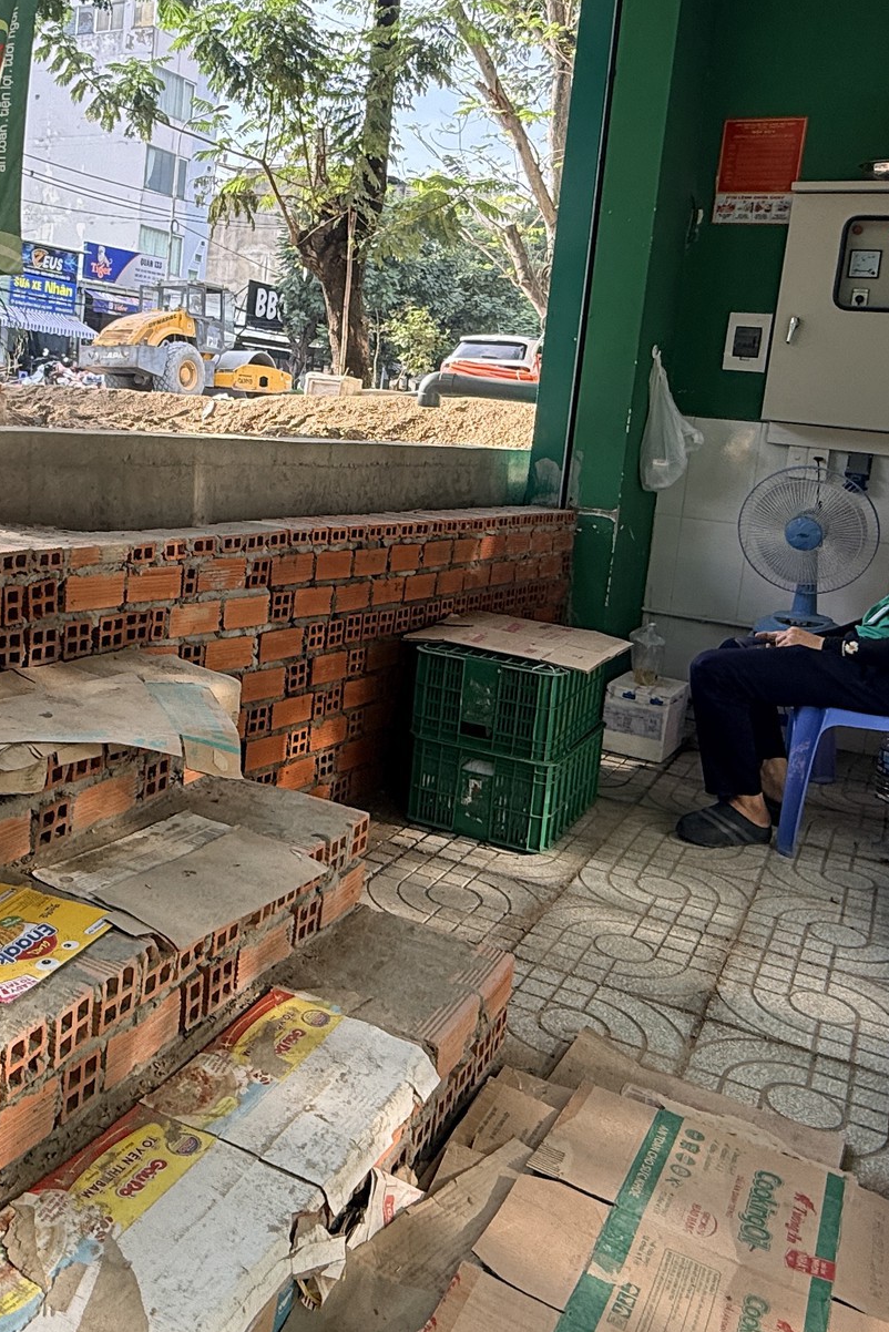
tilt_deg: -4.0
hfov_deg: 41.6
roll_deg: -5.3
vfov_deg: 59.6
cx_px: 276
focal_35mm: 31
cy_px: 509
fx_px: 1148
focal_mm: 2.22
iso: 64
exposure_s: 1/228
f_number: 2.2
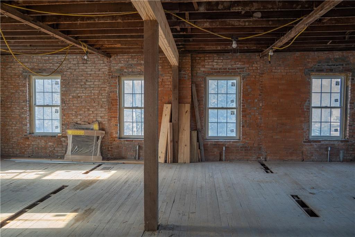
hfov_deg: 65.5
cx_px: 178
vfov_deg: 46.4
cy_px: 118
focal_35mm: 28
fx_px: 276
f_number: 4
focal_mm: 28
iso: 320
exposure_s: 1/60
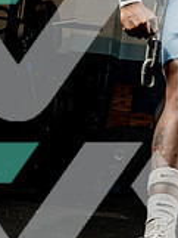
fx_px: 664
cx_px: 265
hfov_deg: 14.3
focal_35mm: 97
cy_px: 42
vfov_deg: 20.0
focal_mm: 28
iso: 640
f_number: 7.1
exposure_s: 1/200
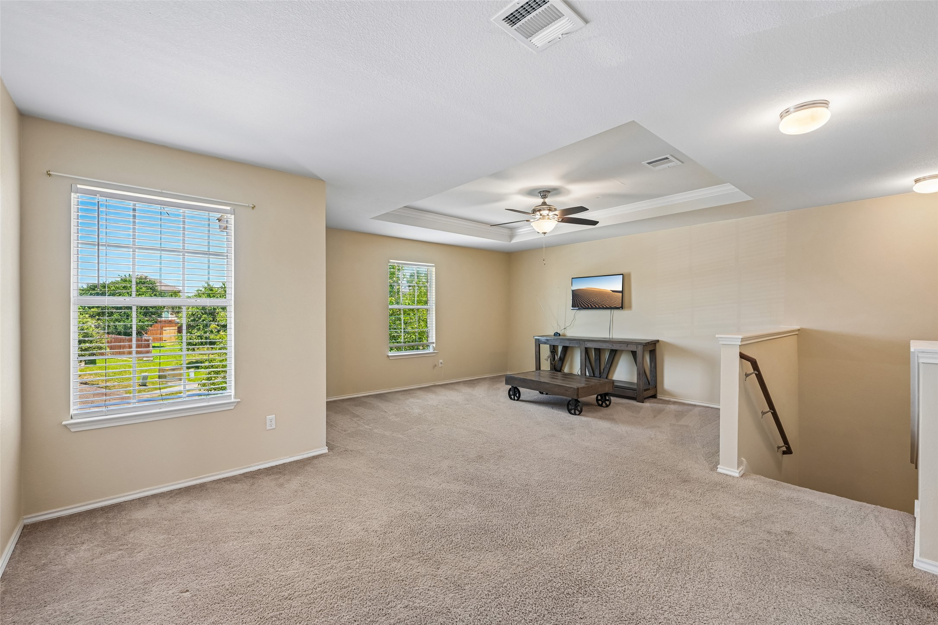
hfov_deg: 100.4
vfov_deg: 77.3
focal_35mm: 15
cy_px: 312
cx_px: 469
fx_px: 391
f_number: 6.7
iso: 220
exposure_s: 1/15
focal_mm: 15
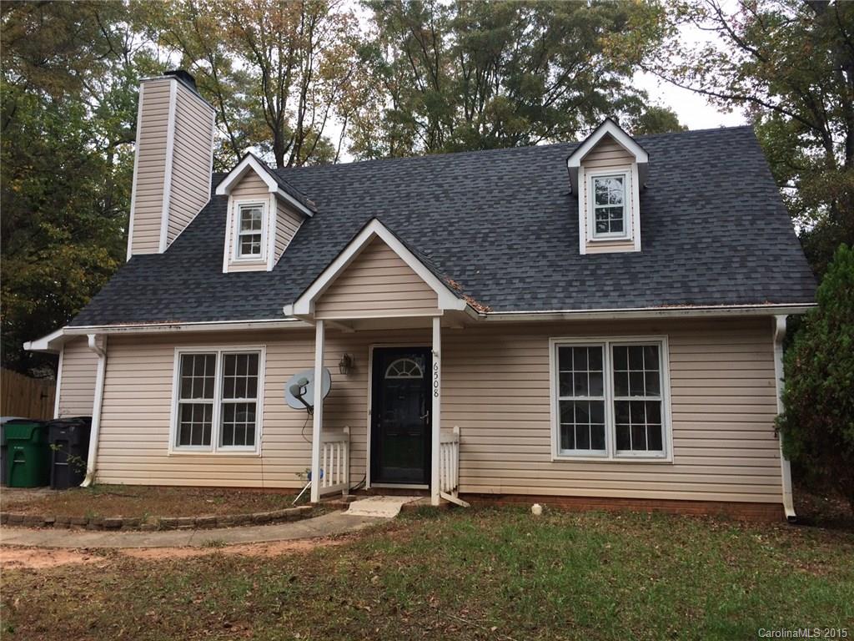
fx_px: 715
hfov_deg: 61.7
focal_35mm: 29
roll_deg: +0.2
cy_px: 320
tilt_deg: +9.1
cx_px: 427
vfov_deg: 48.2
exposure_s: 1/293
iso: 32
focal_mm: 4.15
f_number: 2.2
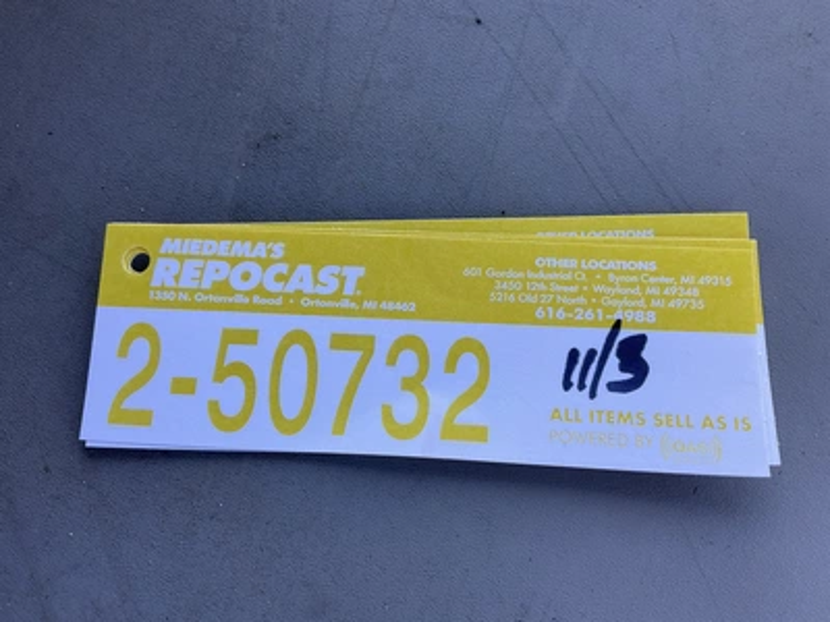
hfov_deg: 61.7
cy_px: 311
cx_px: 415
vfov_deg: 48.2
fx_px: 695
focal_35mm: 29
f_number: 1.8
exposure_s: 1/174
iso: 20
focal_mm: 3
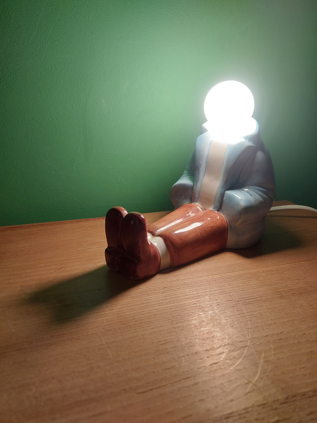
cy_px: 212
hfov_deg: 56.8
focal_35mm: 24
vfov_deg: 71.6
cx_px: 158
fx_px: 293
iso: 64
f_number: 1.8
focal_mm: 5.23
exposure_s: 1/50
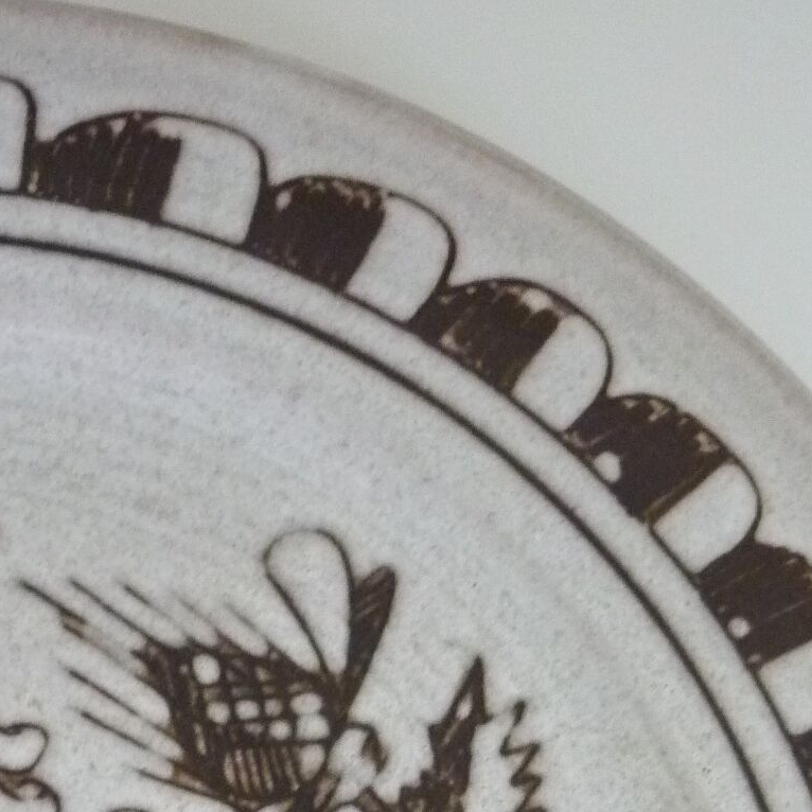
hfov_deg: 22.2
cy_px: 1067
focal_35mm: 78
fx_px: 2070
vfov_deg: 20.2
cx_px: 463
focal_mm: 5.5
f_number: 2.8
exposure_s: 1/20
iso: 400
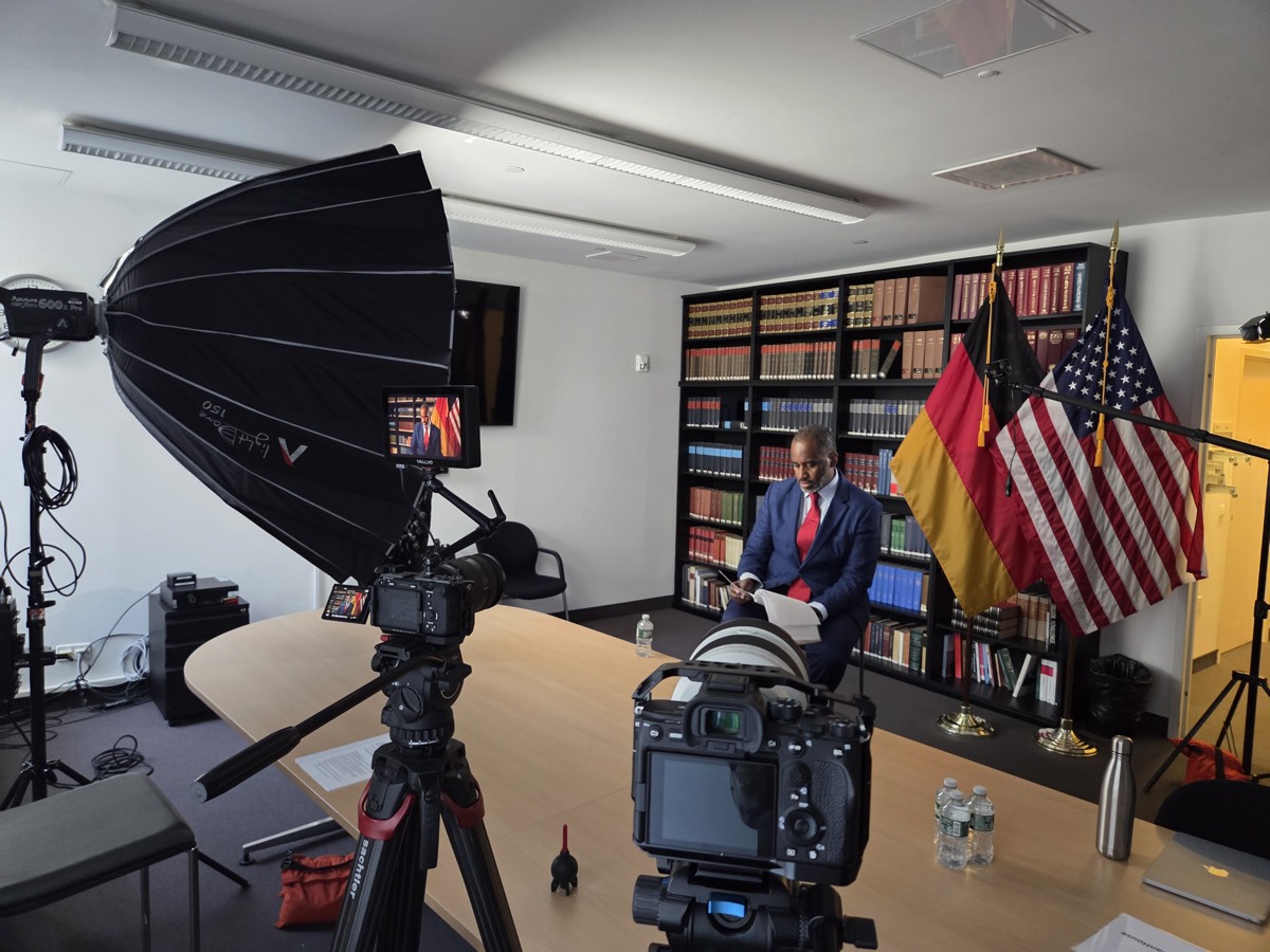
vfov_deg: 58.9
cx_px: 635
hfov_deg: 73.9
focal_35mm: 23
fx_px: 844
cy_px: 476
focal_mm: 5.4
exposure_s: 1/51.3
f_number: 1.8
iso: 500
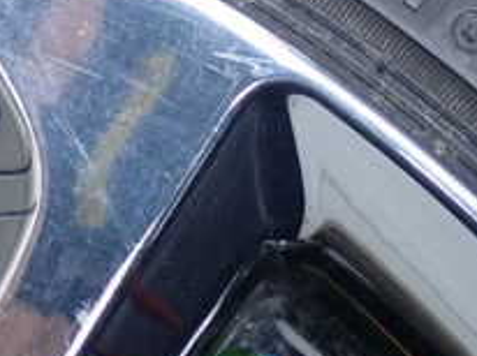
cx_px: 431
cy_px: -32
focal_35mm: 105
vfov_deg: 13.8
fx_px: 1445
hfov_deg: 18.4
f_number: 2.5
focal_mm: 6.37
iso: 640
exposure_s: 1/125
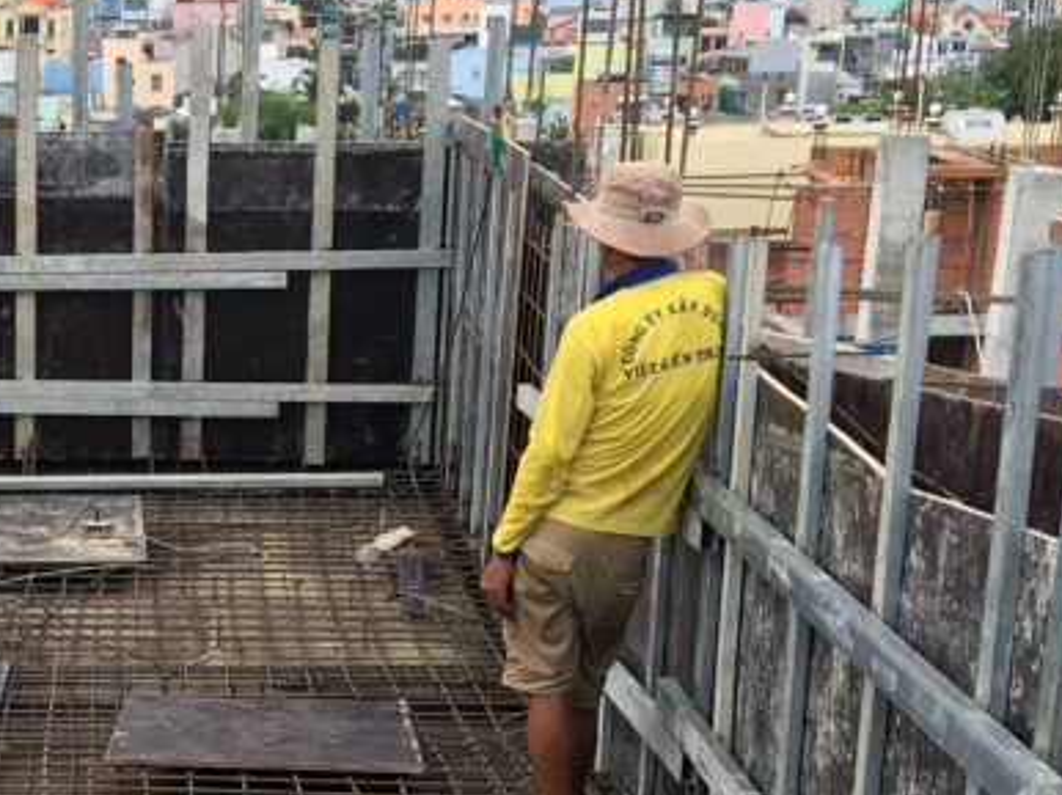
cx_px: 0
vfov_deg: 18.6
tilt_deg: -19.1
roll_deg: +1.4
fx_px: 2361
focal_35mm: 77
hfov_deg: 24.2
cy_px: 798
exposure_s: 1/506
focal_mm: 4.15
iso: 25
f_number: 2.2
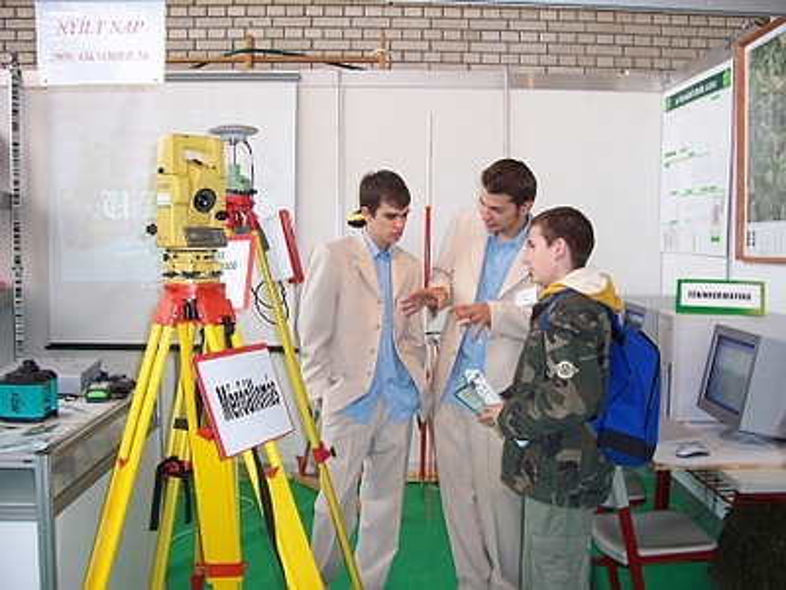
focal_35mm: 34
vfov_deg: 41.8
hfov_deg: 54.0
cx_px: 393
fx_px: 772
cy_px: 295
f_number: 2.7
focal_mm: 5.6
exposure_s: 1/60
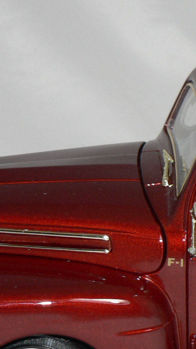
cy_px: 264
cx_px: 307
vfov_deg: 13.6
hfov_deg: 7.5
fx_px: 1460
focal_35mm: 158
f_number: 2.8
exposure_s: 1/60
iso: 80
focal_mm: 9.1
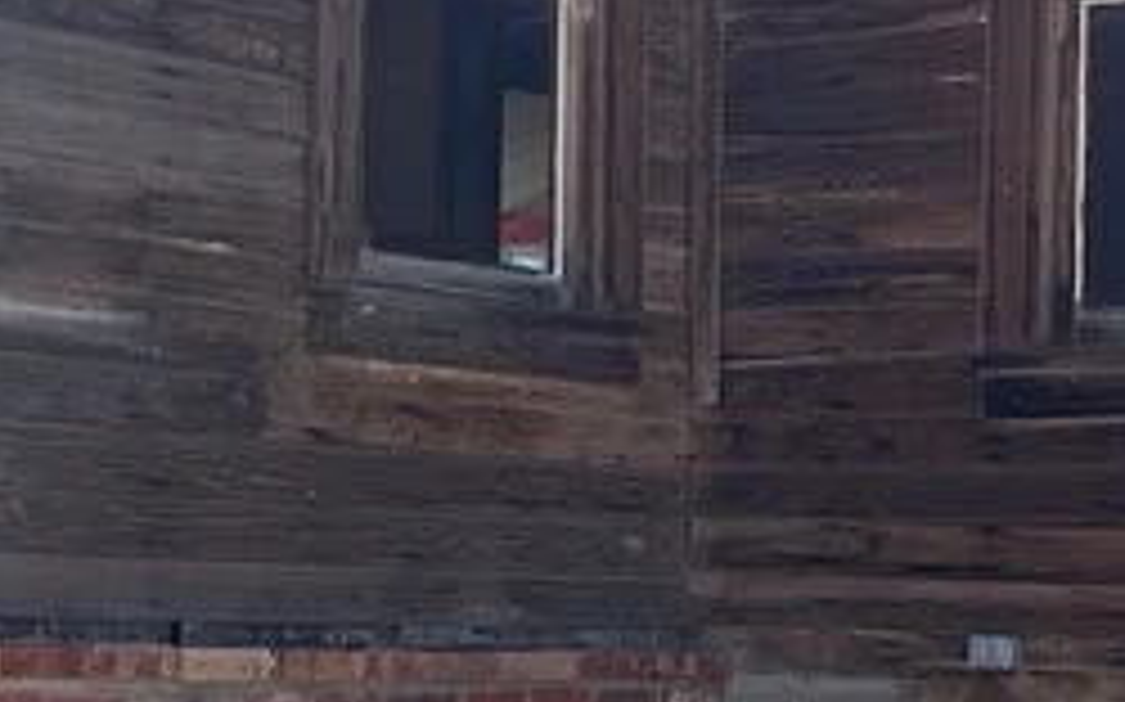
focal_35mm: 113
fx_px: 3463
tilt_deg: +4.4
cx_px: 1071
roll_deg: -1.4
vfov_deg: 11.6
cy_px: 490
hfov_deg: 18.1
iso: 50
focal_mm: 5.1
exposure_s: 1/2137
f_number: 1.6
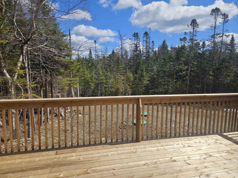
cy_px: 89
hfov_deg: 73.9
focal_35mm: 23
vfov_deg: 58.9
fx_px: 158
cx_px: 119
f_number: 1.8
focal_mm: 5.4
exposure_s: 1/2302
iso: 25
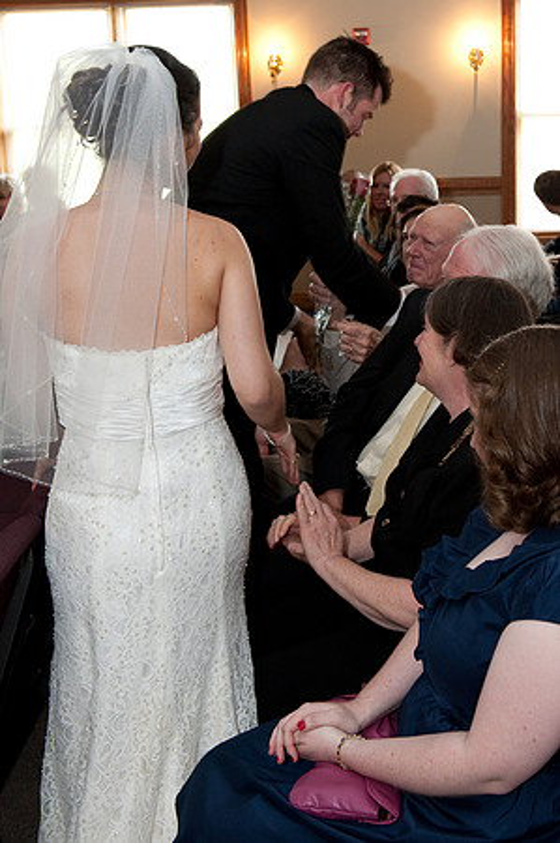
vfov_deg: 53.2
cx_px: 280
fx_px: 842
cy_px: 422
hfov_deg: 36.8
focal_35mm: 36
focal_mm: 36
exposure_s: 1/60
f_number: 5.6
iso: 1250
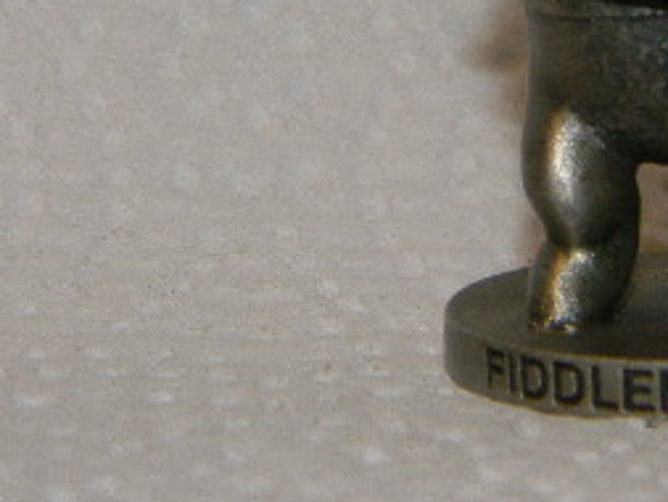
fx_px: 4054
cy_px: -92
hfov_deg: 9.4
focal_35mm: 210
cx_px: 528
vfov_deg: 7.0
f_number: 9
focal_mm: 15.1
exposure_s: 1/30
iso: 200
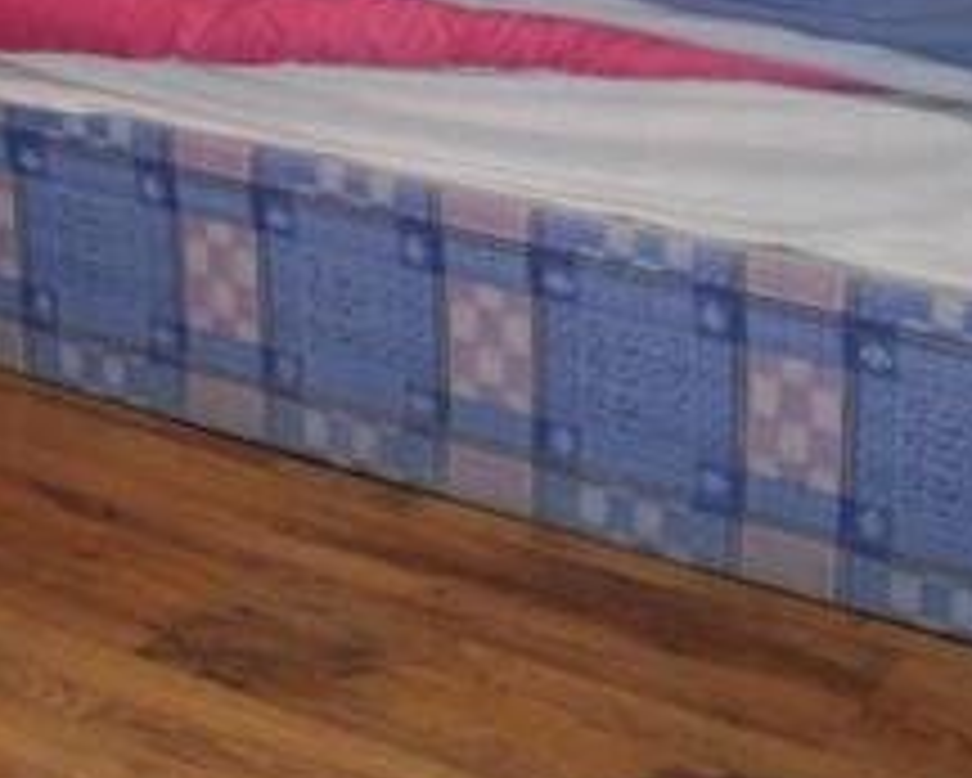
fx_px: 2878
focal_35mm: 100
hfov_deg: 18.7
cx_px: 7
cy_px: -47
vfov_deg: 15.1
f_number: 2.8
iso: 400
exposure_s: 1/40
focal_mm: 7.9
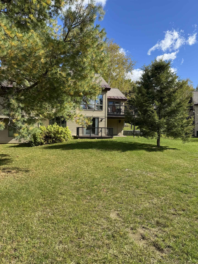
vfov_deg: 71.6
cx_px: 99
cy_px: 132
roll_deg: -1.1
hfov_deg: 56.8
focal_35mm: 24
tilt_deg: -0.5
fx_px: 183
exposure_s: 1/2604
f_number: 1.78
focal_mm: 6.76
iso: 80
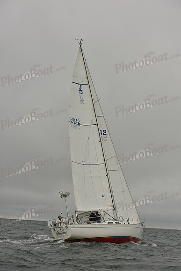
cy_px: 136
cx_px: 90
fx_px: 528
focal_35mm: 70
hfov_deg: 19.5
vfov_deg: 28.8
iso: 320
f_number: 8
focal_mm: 70
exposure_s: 1/800
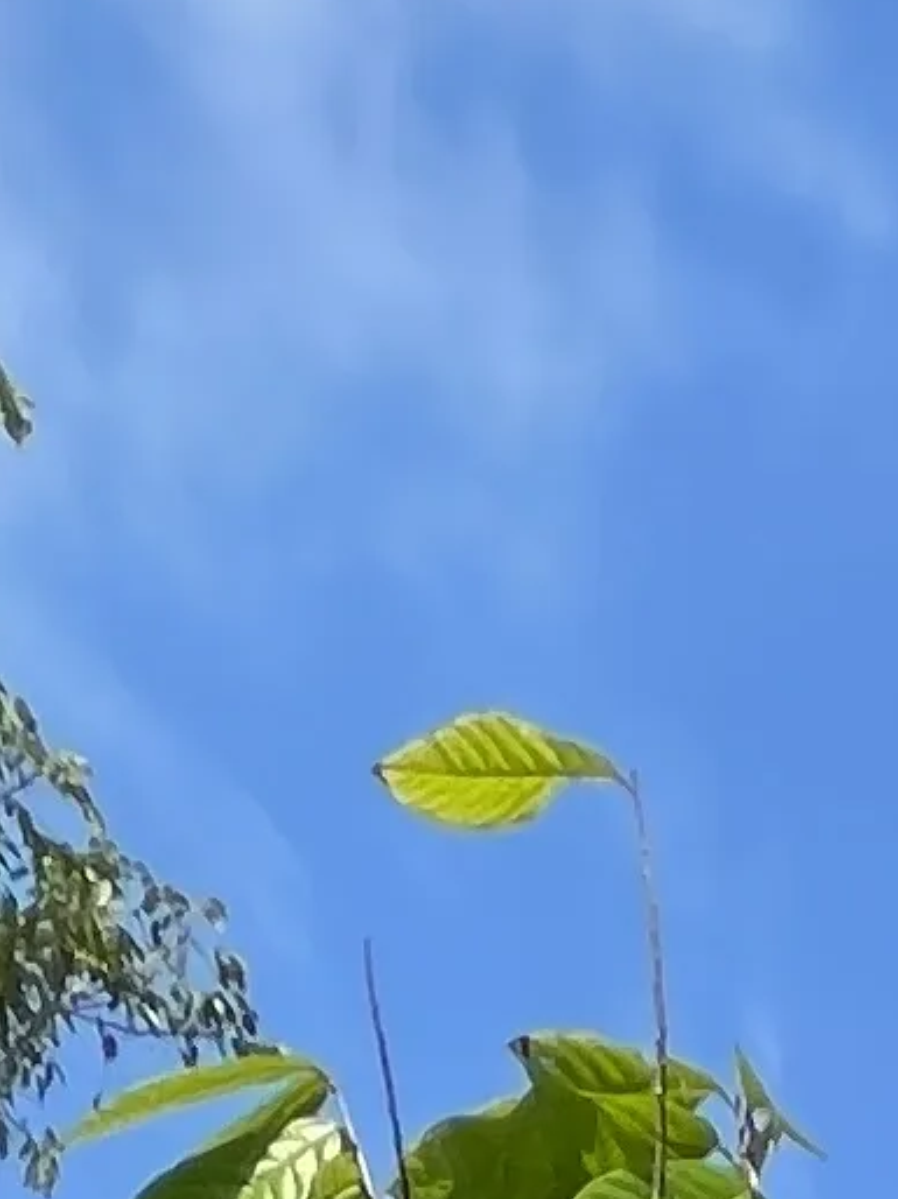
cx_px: 1864
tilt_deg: -1.1
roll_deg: -0.5
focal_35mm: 102
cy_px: 4350
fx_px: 3531
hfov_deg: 12.5
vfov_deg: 9.2
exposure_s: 1/541
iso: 32
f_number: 1.8
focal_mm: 1.57
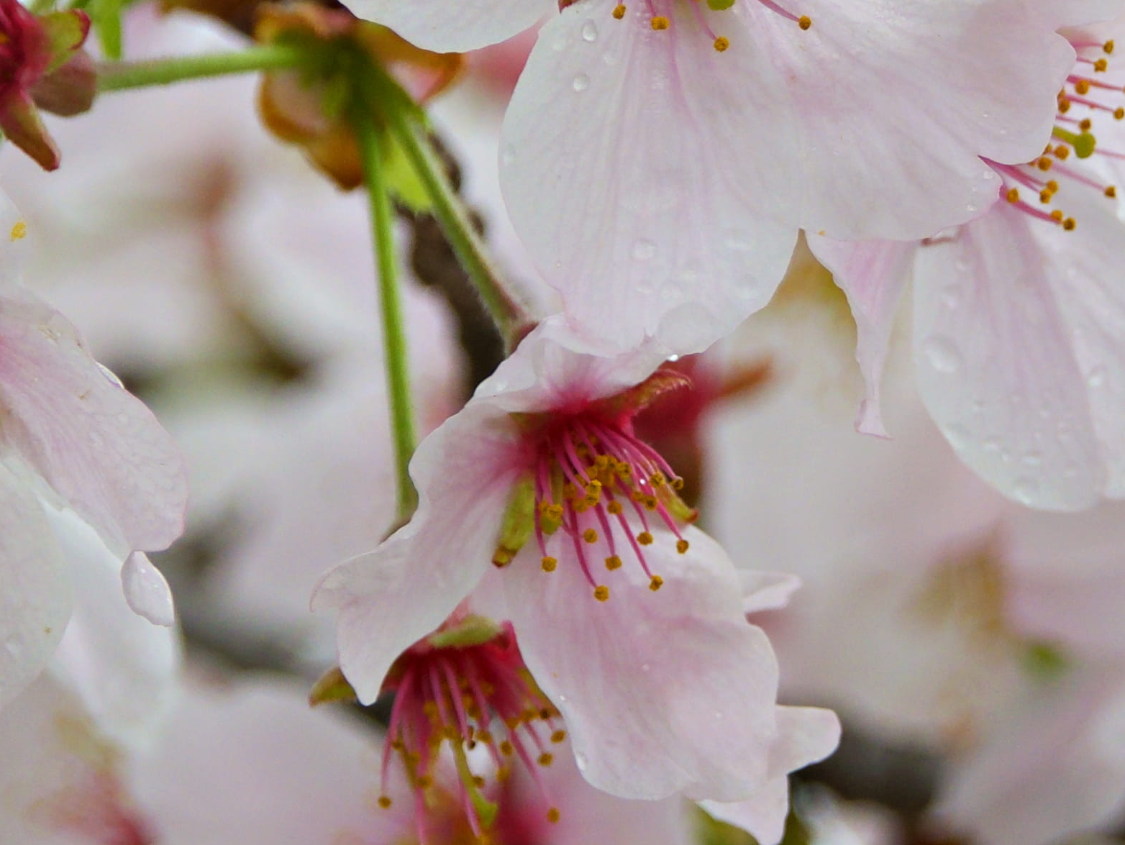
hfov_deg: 3.6
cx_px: 1029
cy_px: 728
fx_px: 17756
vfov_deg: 2.7
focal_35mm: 546
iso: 200
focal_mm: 93
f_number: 5.4
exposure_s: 1/320
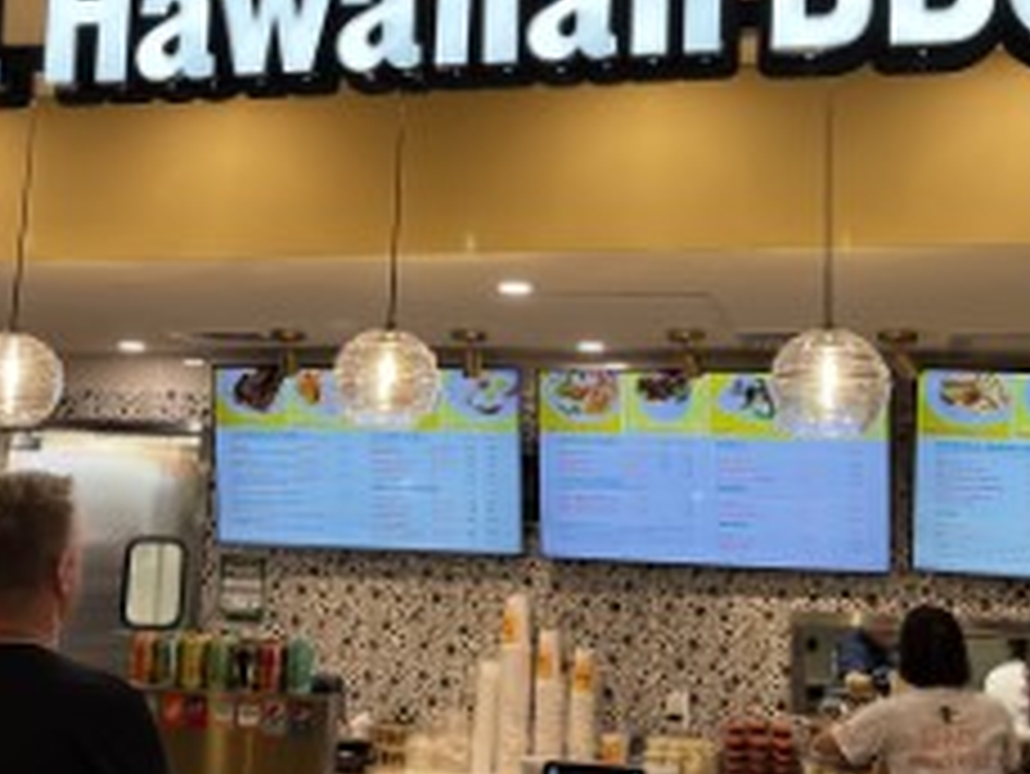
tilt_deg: +9.7
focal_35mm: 51
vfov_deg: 28.5
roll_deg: -2.8
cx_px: 436
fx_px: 1518
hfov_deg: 37.4
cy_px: 302
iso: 80
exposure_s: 1/120
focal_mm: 5.1
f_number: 1.6
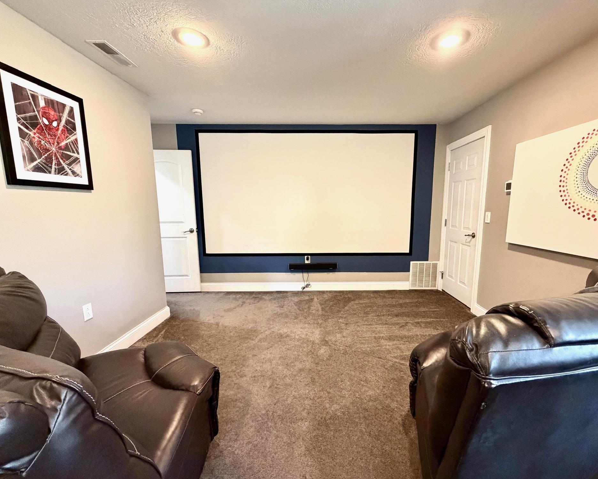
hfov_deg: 96.6
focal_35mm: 15
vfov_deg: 84.0
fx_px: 265
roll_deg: +0.7
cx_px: 322
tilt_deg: -8.5
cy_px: 244
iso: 640
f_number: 2.2
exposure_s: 1/60
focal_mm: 2.22
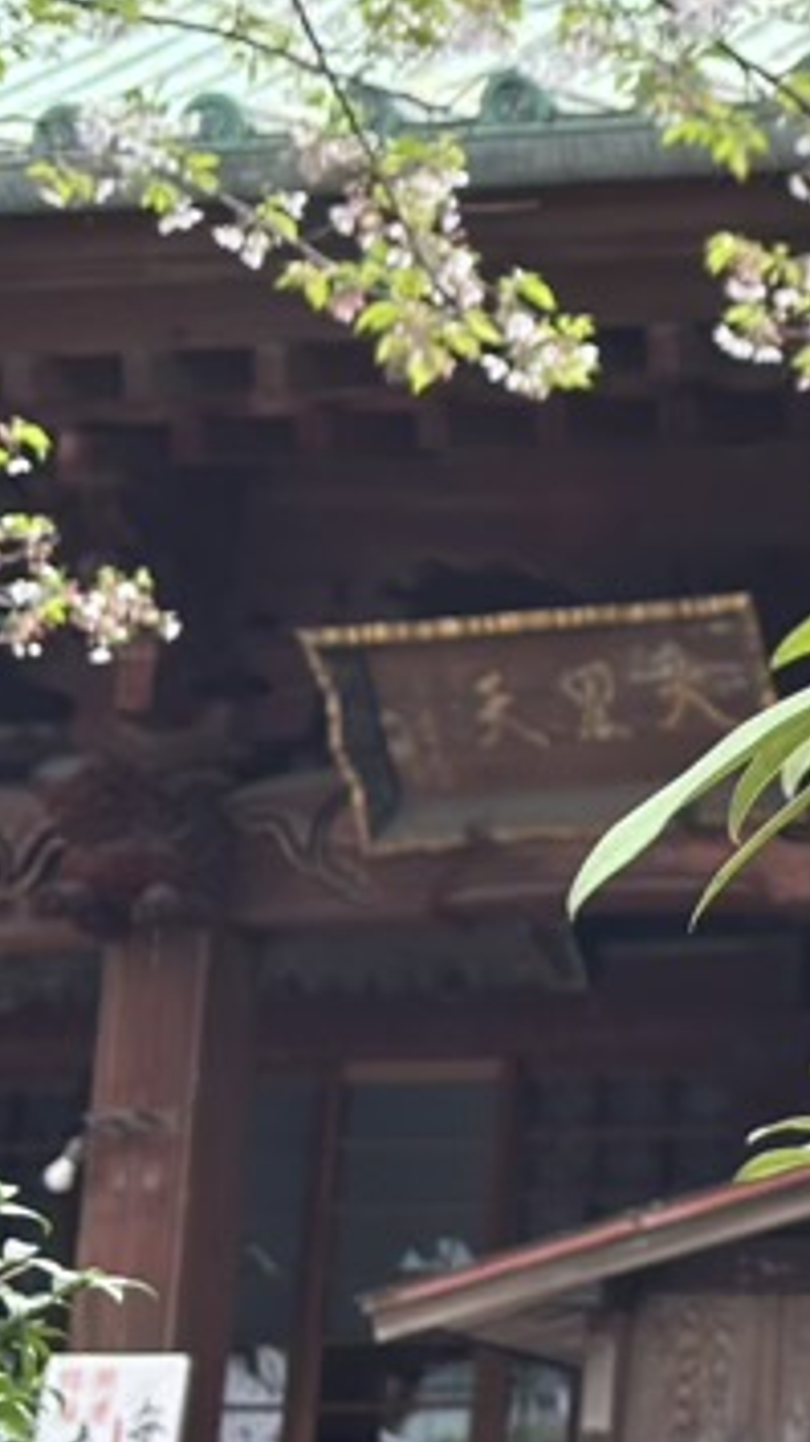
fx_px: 4279
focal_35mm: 112
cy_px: 670
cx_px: 1355
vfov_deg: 19.1
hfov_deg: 10.3
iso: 32
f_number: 1.6
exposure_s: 1/265
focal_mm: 5.96
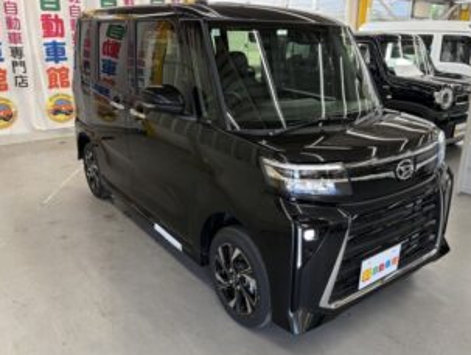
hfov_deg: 59.8
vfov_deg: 46.9
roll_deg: +0.8
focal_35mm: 30
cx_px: 260
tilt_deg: -16.4
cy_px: 175
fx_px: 409
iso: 160
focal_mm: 5.96
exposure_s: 1/100
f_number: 1.6
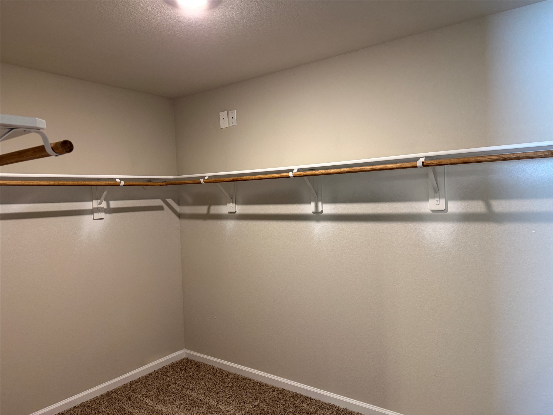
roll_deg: +2.9
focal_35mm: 24
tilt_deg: -1.8
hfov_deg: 71.6
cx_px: 276
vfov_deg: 56.8
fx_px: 383
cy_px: 208
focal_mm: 6.76
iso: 250
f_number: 1.78
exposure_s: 1/60
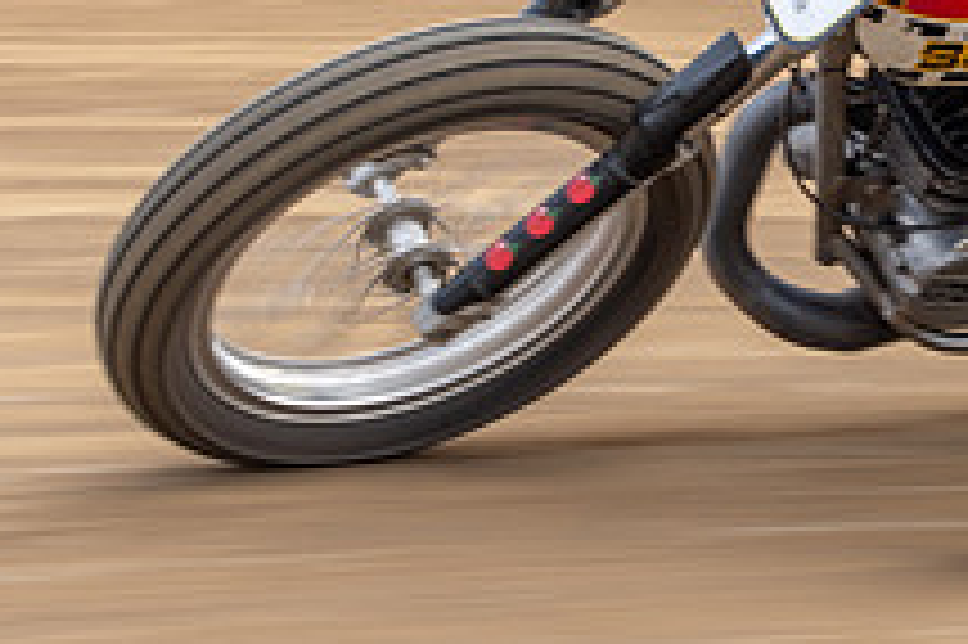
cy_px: -100
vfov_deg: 3.9
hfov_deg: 5.8
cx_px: 831
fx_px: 9484
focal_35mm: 353
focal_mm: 78
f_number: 11
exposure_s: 1/100
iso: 200
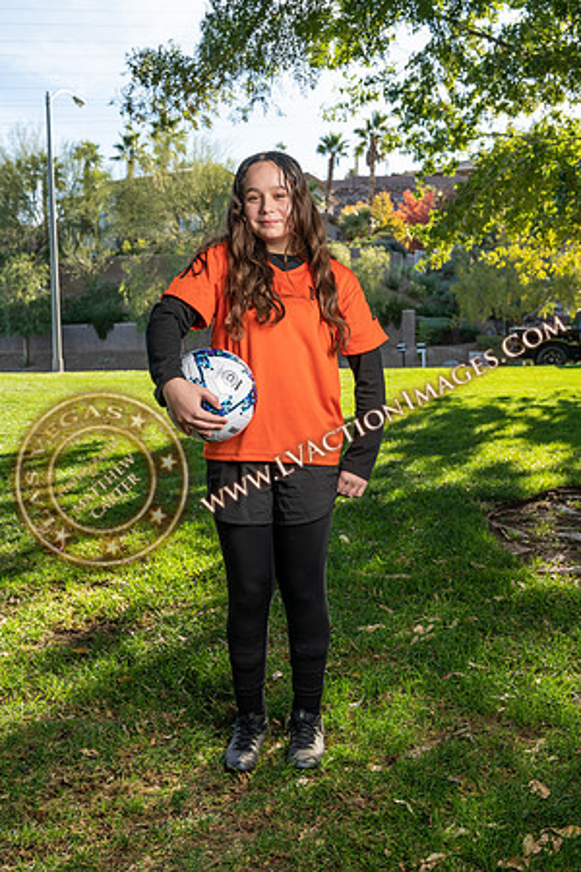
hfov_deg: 40.0
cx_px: 290
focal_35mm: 33
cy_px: 436
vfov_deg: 57.2
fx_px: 799
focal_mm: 33
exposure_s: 1/160
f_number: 5.6
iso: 100
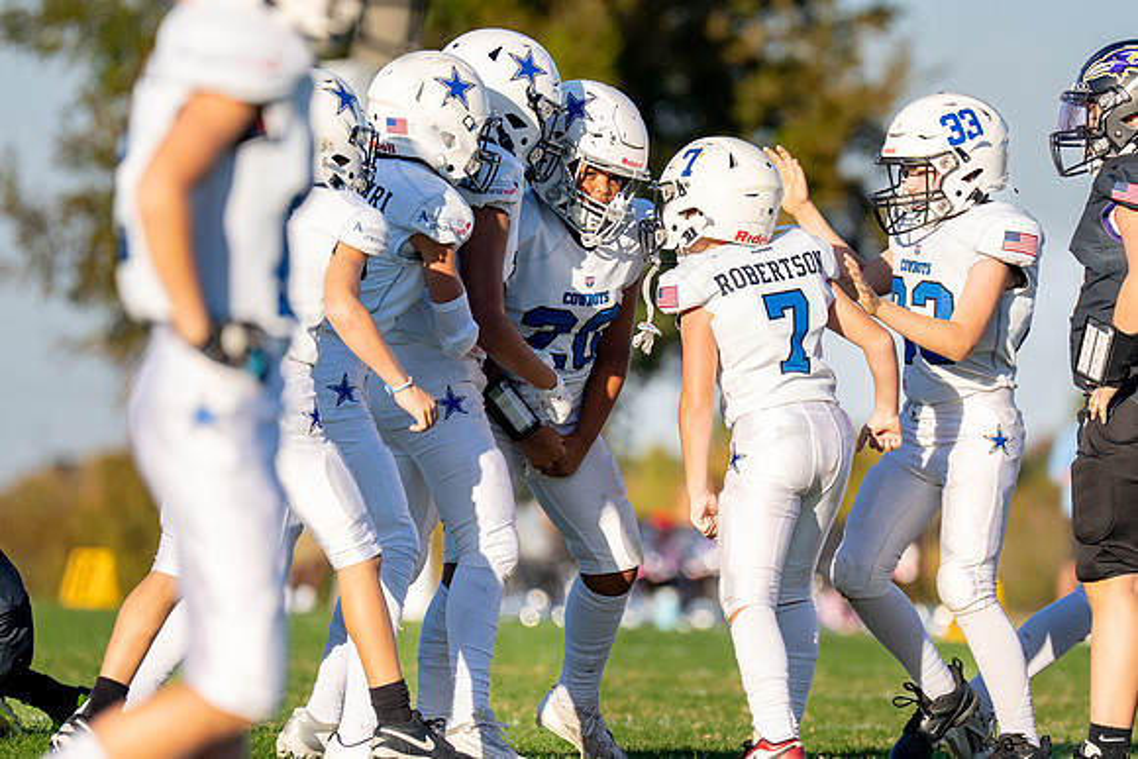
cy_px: 398
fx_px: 13604
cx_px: 727
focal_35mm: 430
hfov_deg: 4.8
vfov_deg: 3.2
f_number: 2.8
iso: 200
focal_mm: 200
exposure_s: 1/4000
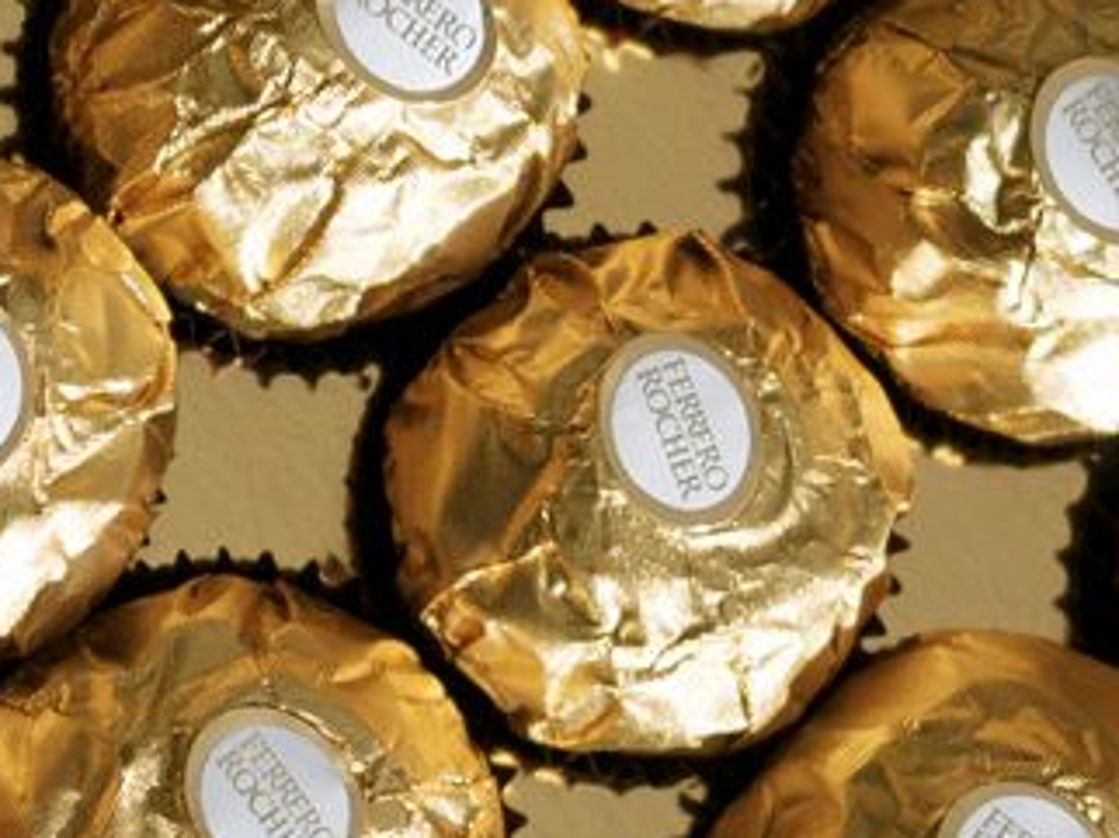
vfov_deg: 4.8
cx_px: -97
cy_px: 1028
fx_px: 10046
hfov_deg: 6.3
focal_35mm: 311
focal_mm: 50
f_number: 3.5
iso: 400
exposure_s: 1/2500
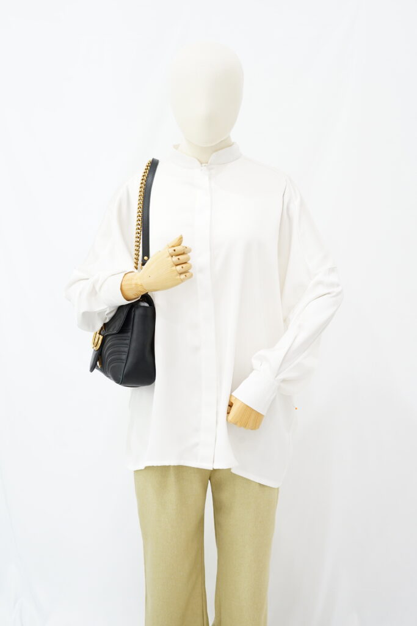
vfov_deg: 39.6
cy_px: 313
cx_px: 208
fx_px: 868
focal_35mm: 50
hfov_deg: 27.0
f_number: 6.3
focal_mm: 50
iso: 640
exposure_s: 1/6
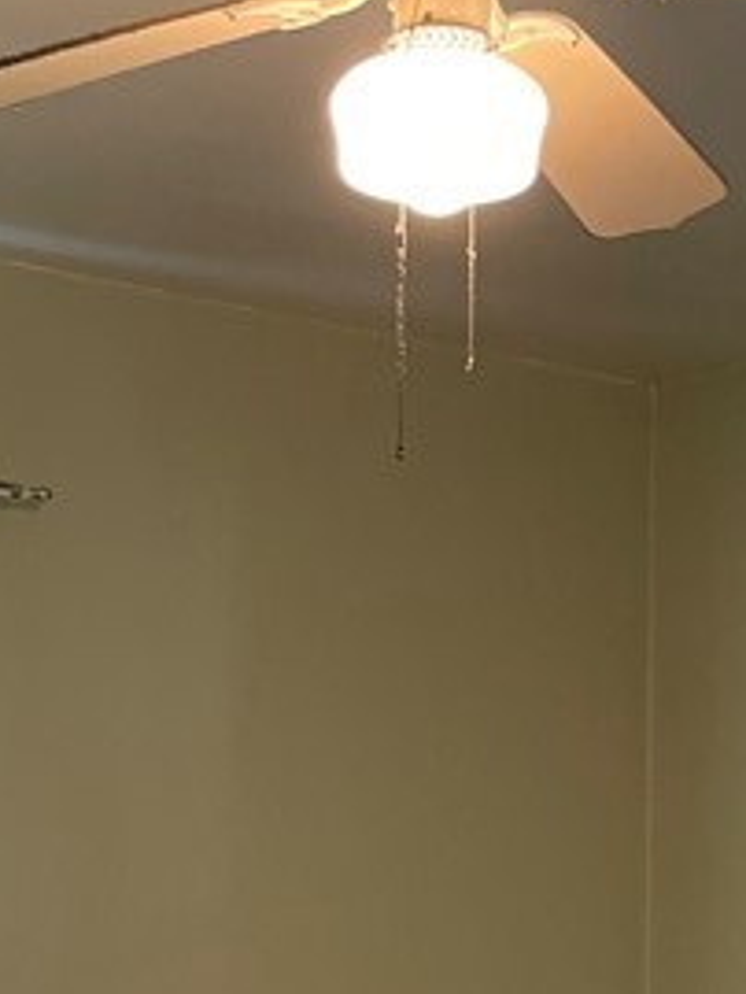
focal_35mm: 99
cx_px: 428
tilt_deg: -6.0
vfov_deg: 18.4
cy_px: 1308
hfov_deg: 14.9
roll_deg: -0.1
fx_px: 2842
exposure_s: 1/60
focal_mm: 4.2
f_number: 1.6
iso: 500
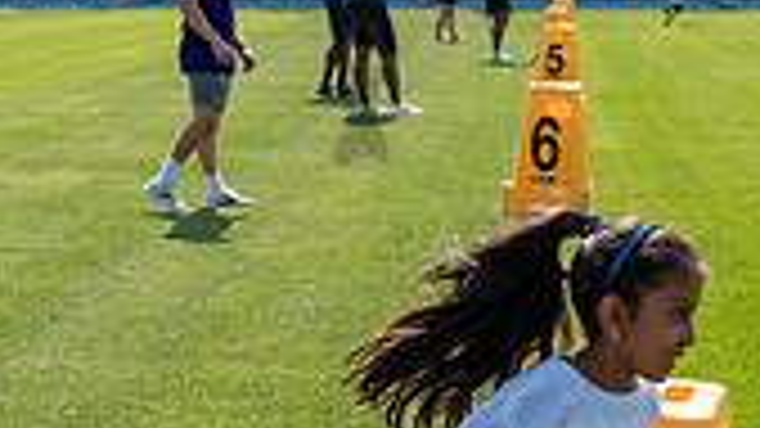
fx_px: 2015
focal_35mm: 100
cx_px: 479
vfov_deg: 11.8
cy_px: 534
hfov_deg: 21.3
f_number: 5.6
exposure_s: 1/1000
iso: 400
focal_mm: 24
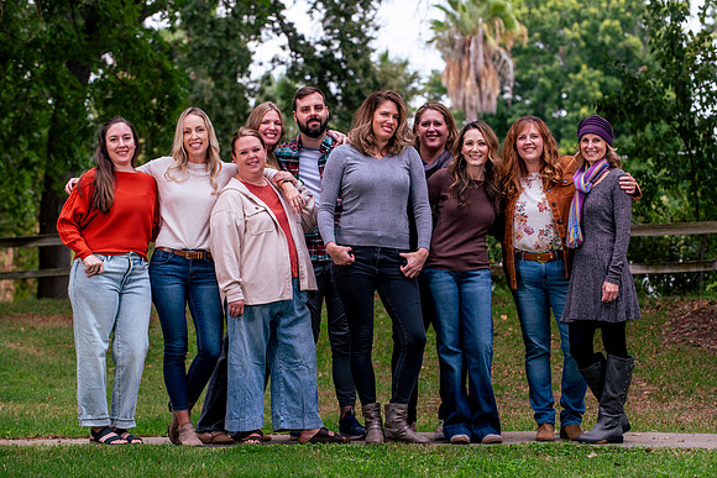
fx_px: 2541
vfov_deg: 10.8
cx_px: 358
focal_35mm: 128
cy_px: 239
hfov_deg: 16.1
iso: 200
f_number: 5.6
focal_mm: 125
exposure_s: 1/250
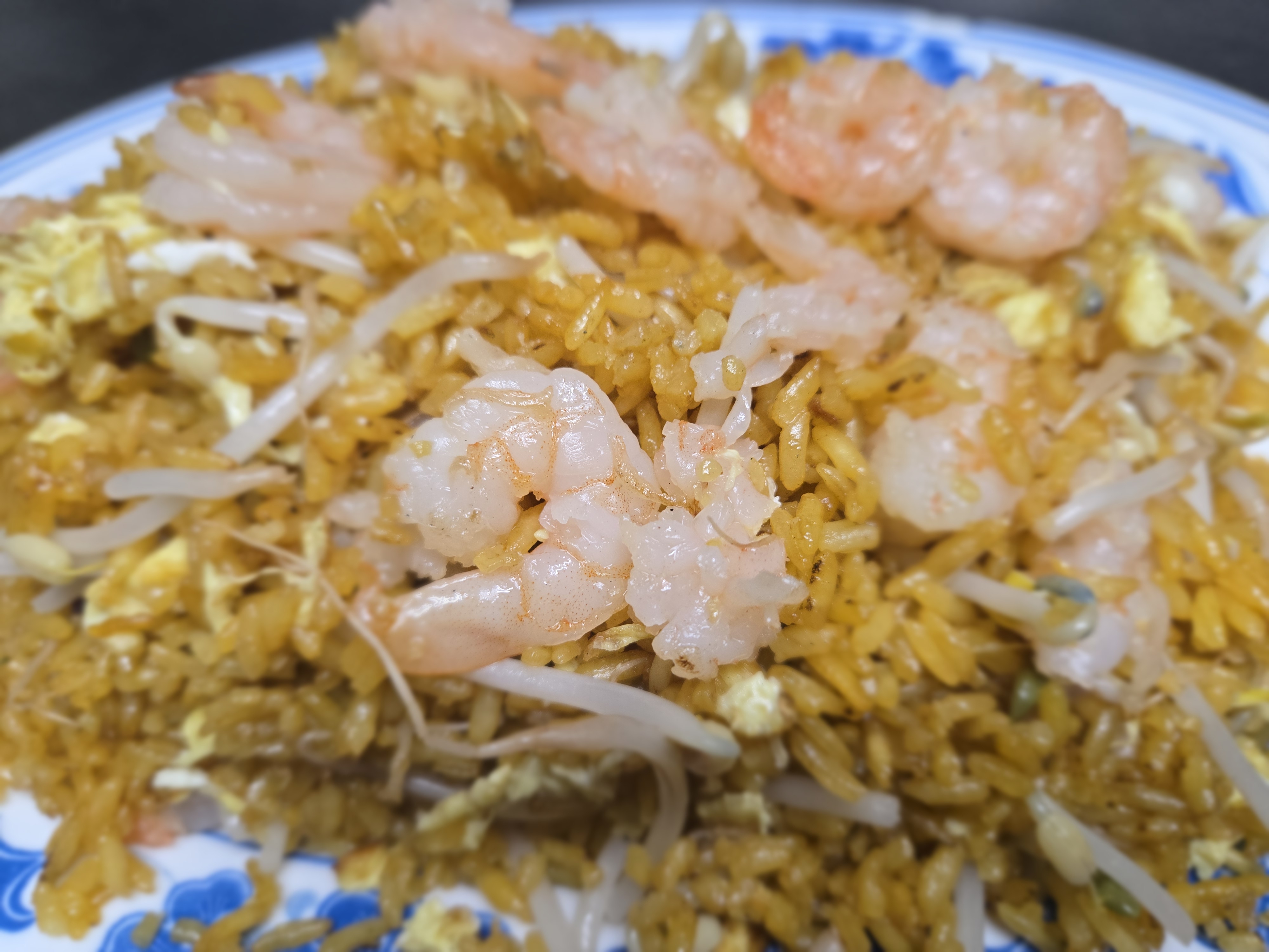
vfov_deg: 58.9
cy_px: 476
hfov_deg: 73.9
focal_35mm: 23
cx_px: 634
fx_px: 843
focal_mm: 5.4
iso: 250
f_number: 1.8
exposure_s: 1/60
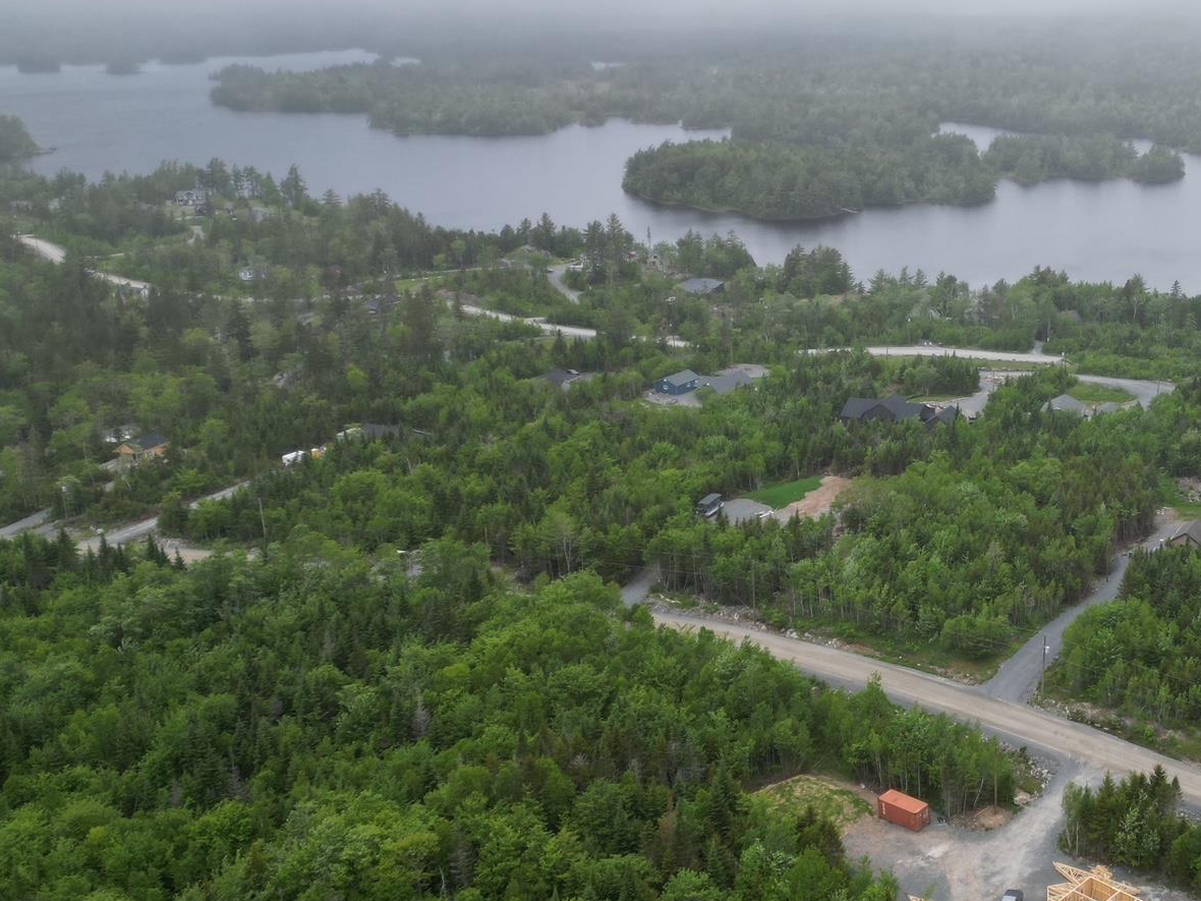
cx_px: 1011
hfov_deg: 43.0
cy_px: 480
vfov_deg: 35.1
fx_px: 1422
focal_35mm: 41
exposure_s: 1/2500
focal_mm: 6.72
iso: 140
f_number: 1.7
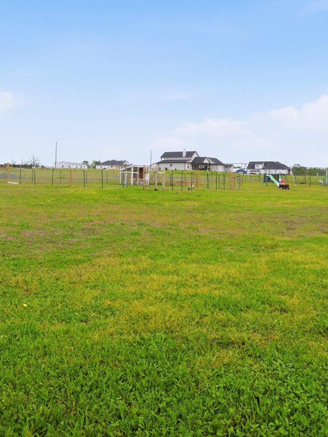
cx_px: 181
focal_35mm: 32
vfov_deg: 56.6
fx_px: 404
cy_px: 186
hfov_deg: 44.1
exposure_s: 1/200
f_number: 10
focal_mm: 10
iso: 800
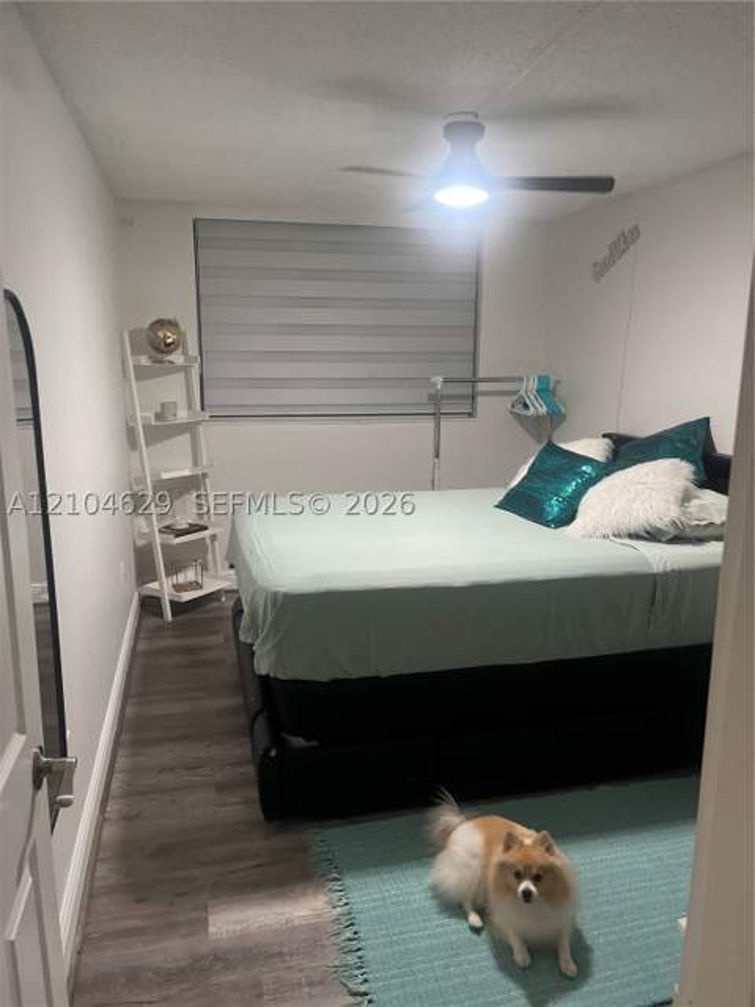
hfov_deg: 53.1
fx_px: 756
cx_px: 378
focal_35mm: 26
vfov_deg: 67.3
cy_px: 504
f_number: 1.6
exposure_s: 1/60
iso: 400
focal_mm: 5.1
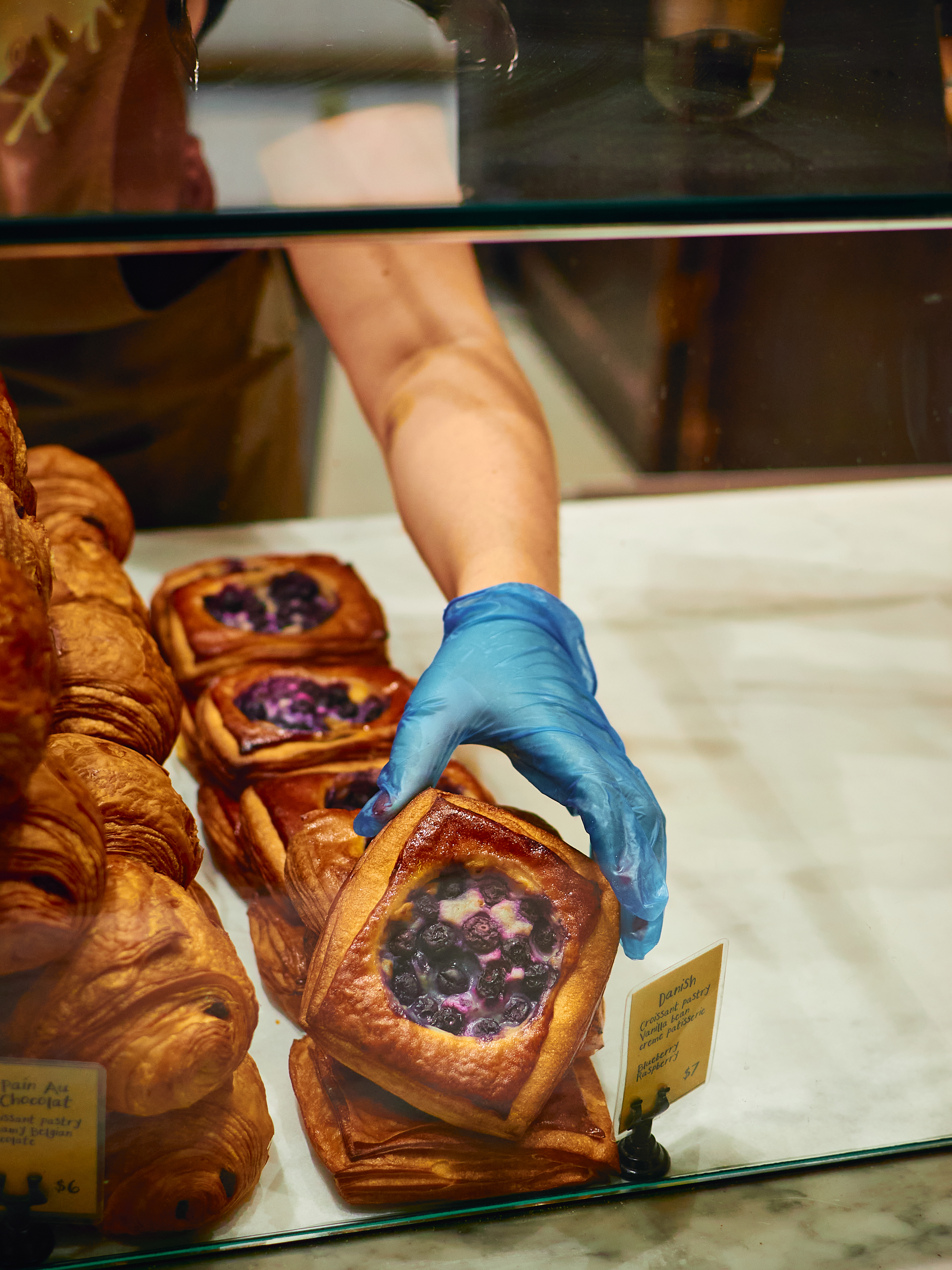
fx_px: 2110
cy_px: 656
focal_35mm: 58
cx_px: 473
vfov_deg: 33.5
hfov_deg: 25.4
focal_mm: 35
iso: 640
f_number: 2.5
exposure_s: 1/320
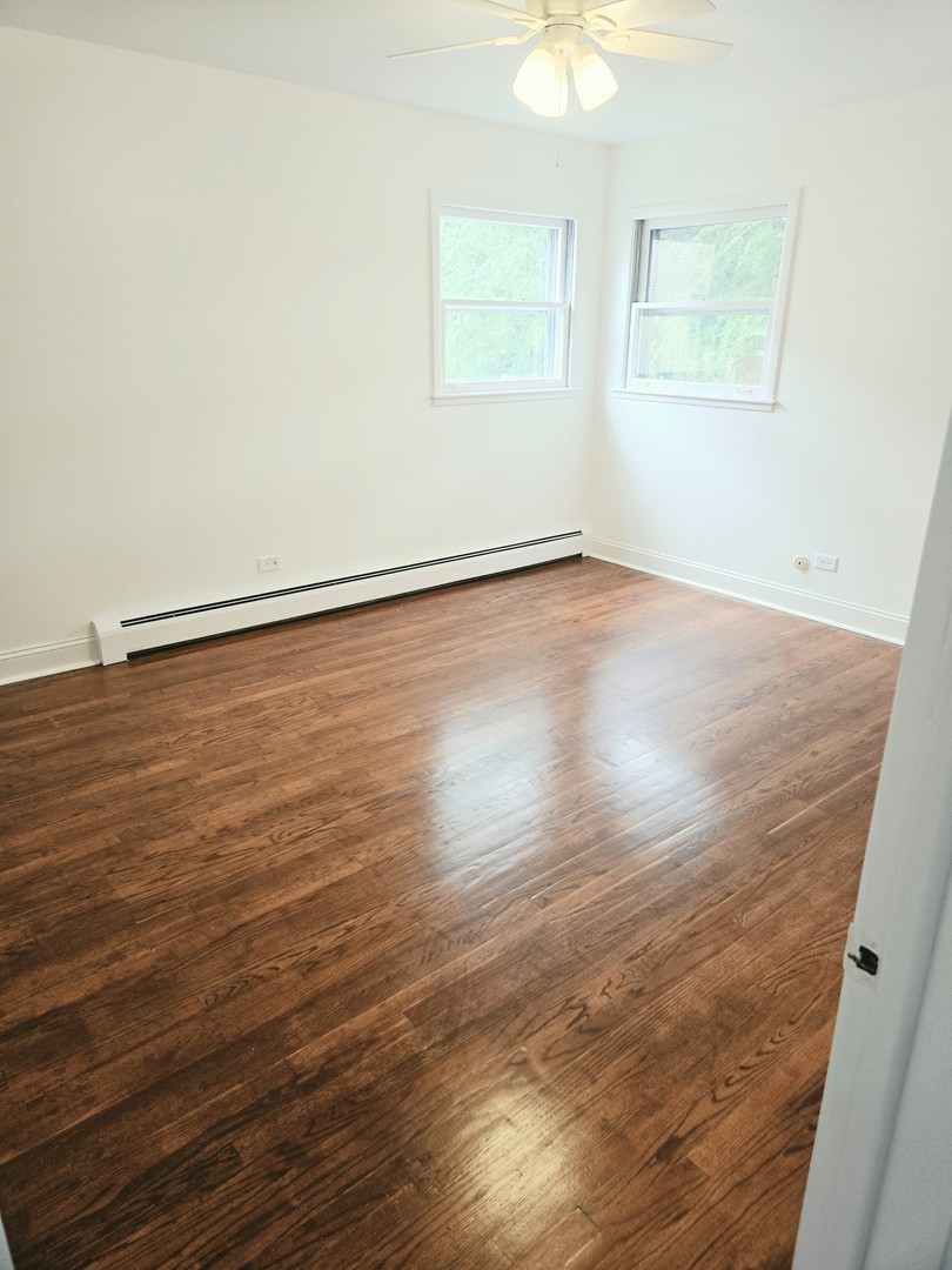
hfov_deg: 58.9
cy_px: 635
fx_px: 843
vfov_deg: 73.9
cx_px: 476
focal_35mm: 23
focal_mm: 5.4
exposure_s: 1/120
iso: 100
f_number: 1.8
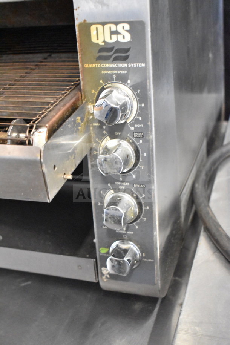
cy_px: 172
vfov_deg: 38.9
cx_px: 115
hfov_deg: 26.5
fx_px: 489
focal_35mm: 51
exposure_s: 1/50
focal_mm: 34
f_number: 4.5
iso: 12800
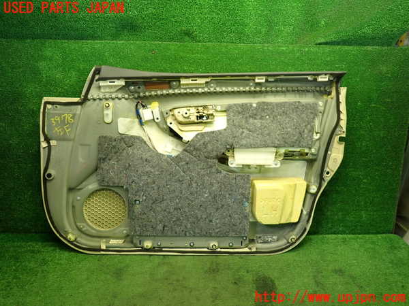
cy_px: 153
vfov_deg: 54.9
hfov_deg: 69.4
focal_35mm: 25
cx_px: 204
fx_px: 295
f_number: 2
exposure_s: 1/50
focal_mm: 4.5
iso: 200
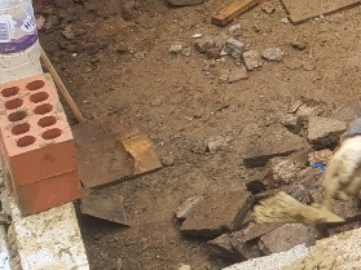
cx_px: 484
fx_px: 1168
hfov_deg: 16.5
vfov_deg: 12.7
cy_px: -105
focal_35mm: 112
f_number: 2.4
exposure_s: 1/100
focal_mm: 4.32
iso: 64
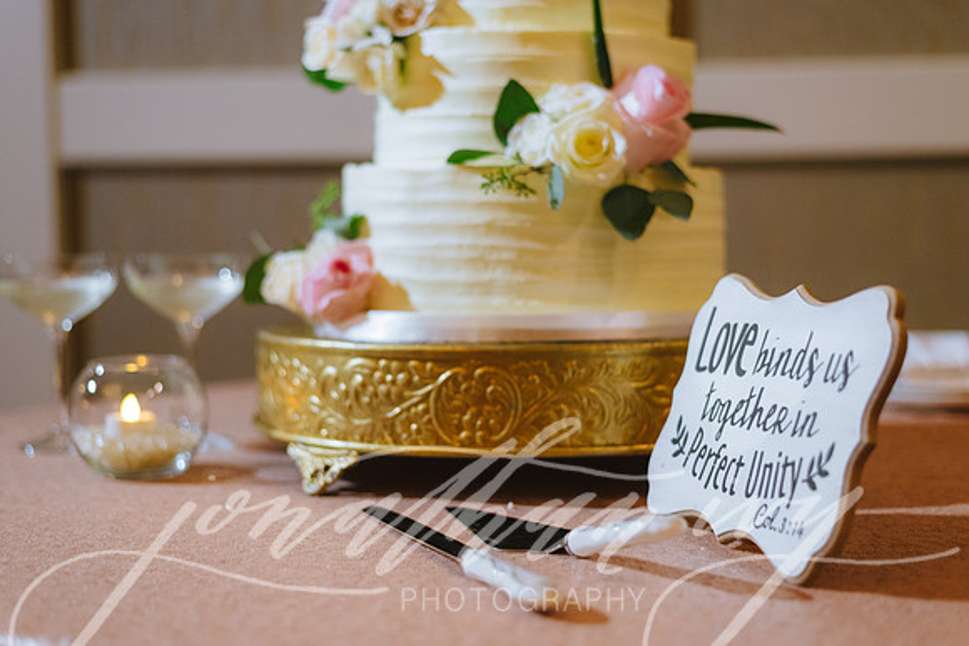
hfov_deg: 39.6
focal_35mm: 50
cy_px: 323
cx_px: 484
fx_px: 1346
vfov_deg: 27.0
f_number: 2.2
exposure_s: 1/80
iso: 1600
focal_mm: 50
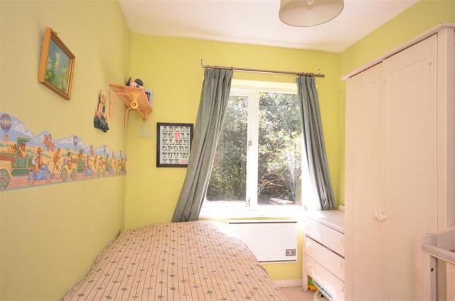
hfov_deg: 77.5
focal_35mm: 22
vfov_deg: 55.9
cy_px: 150
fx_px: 284
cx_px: 228
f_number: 5.6
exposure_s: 1/100
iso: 200
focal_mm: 15
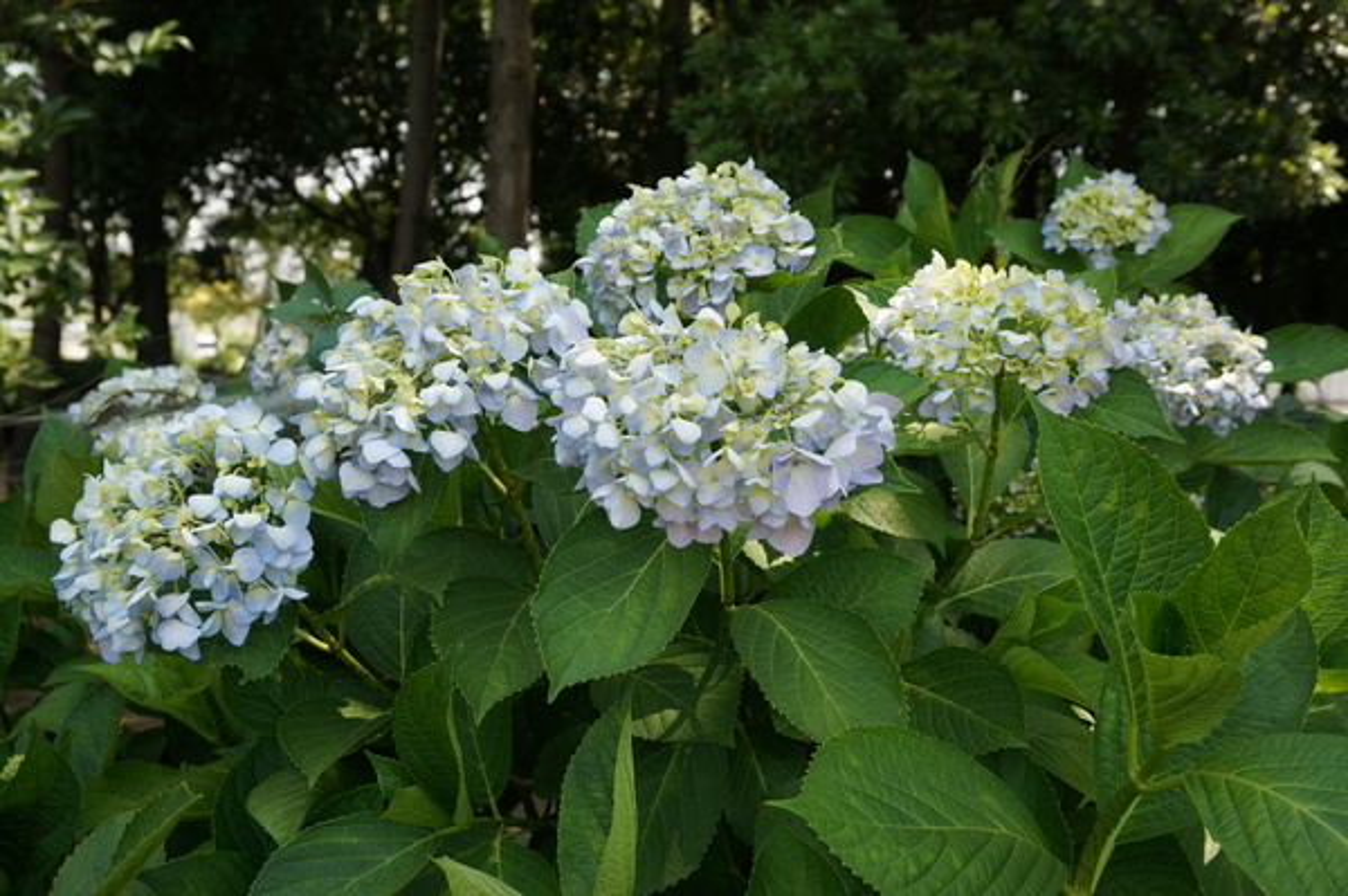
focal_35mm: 36
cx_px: 674
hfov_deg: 53.2
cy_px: 448
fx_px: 1347
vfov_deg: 36.8
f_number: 6.3
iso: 100
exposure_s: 1/80
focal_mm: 24
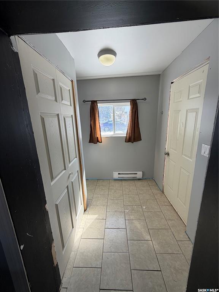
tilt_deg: -14.7
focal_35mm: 14
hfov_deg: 85.7
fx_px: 118
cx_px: 110
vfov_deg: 102.1
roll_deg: +2.0
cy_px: 146
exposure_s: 1/121
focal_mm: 2.22
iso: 50
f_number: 2.2
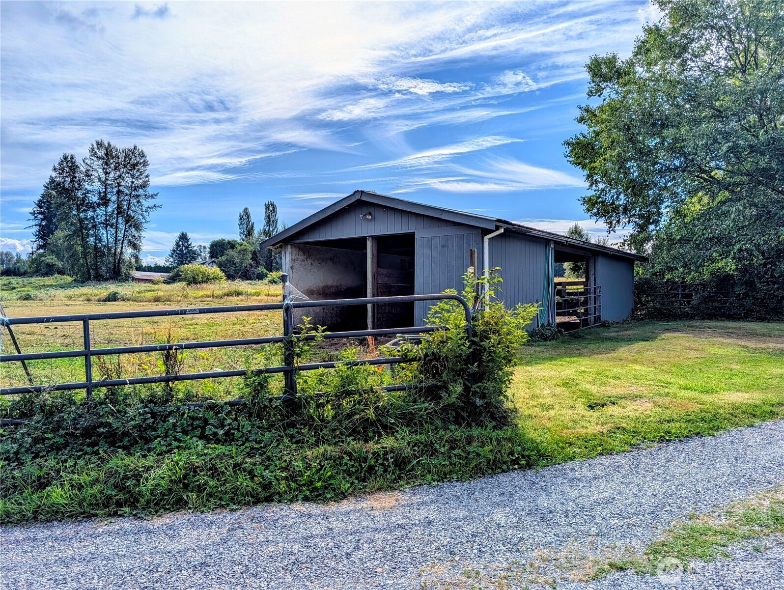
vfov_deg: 56.9
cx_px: 392
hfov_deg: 71.5
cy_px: 295
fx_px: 544
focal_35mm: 24
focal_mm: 6.9
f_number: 1.68
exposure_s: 1/3425
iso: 20
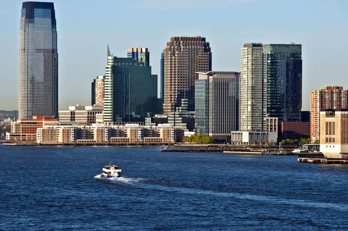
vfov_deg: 7.9
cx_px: 168
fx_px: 1686
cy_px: 105
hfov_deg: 11.8
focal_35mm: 175
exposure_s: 1/500
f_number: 8
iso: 200
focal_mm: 105
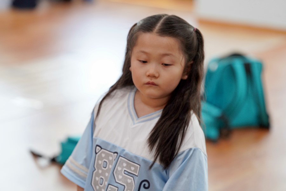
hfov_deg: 11.7
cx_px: 143
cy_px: 96
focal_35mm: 175
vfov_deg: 7.8
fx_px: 1390
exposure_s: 1/200
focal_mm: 175
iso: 1600
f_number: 4
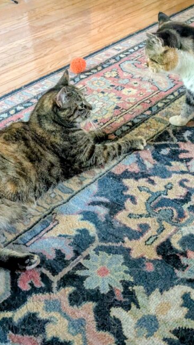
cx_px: 89
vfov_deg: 44.5
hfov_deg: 25.9
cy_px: 154
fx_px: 421
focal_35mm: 46
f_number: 1.73
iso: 1472
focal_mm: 4.38
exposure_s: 1/120
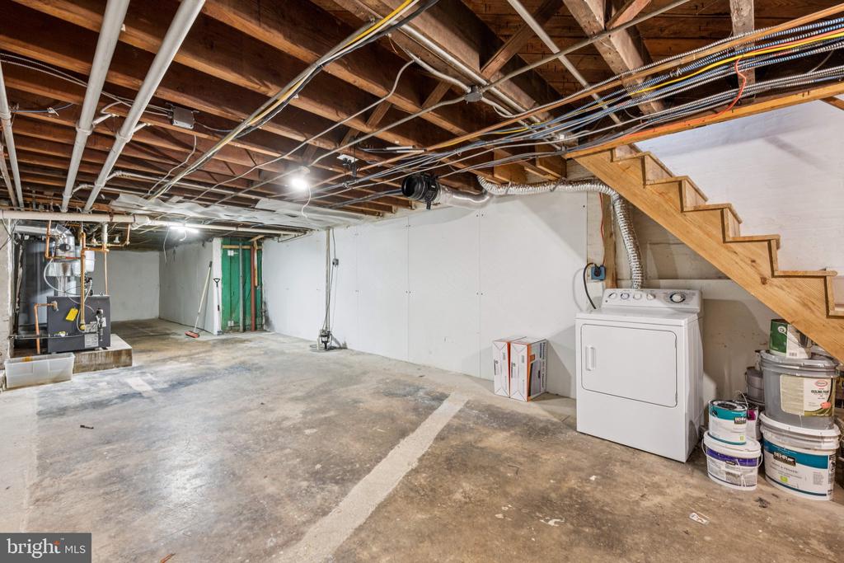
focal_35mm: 16
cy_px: 282
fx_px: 375
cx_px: 422
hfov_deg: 96.7
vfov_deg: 73.8
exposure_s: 1/2.5
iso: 400
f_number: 7.1
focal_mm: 16
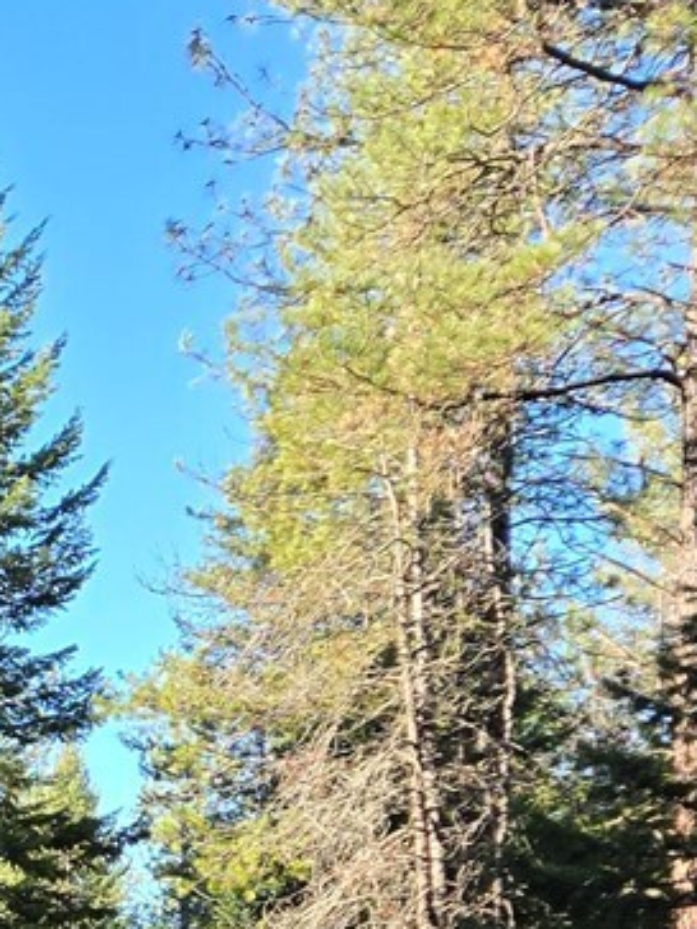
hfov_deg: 12.8
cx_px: -707
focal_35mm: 101
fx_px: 2712
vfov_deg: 18.6
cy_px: 1052
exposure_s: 1/372
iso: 25
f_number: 1.8
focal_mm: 5.4
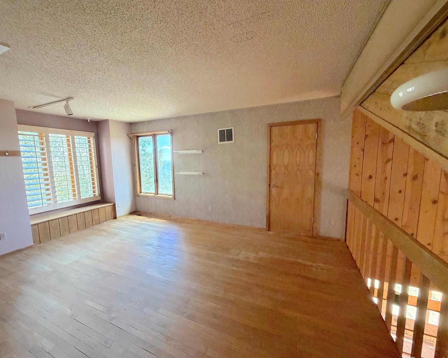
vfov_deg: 84.0
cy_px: 183
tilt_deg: -7.2
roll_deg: +1.8
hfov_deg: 96.6
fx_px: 199
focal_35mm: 15
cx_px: 207
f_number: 2.2
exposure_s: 1/60
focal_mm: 2.22
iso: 500
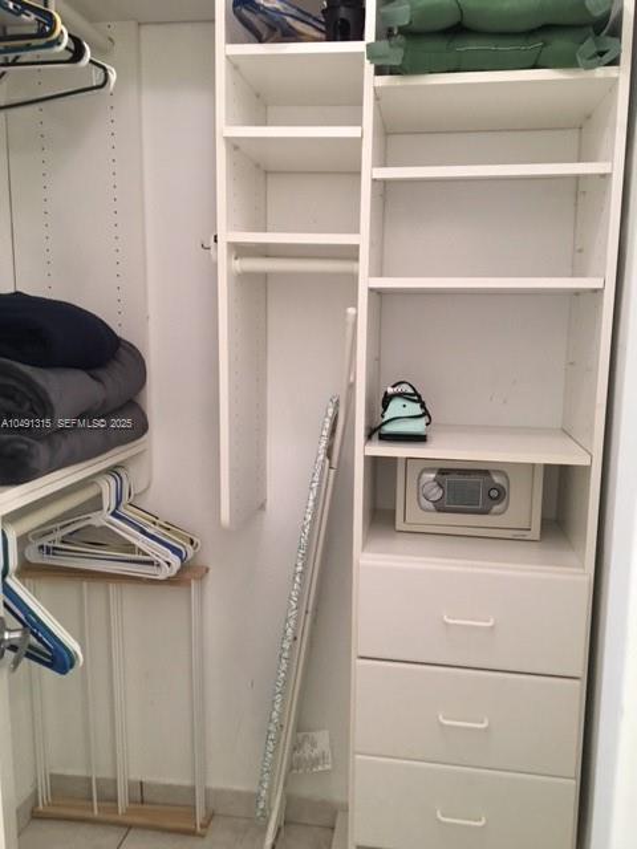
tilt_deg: -12.9
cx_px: 318
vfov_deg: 61.7
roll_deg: -1.9
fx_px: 712
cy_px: 424
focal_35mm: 29
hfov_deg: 48.2
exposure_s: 1/30
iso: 100
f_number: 2.2
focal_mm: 4.15
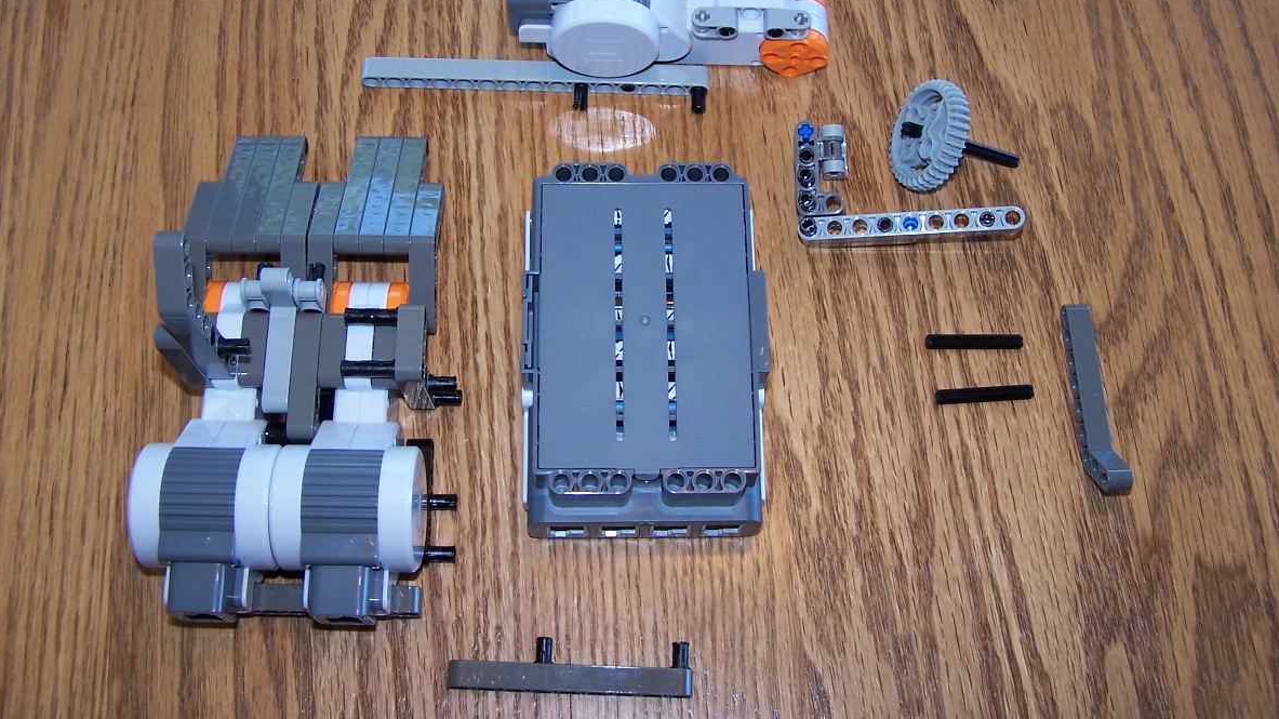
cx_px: 634
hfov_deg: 48.4
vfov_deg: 28.2
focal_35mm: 42
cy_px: 271
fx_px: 1424
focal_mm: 6.3
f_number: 2.8
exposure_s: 1/60
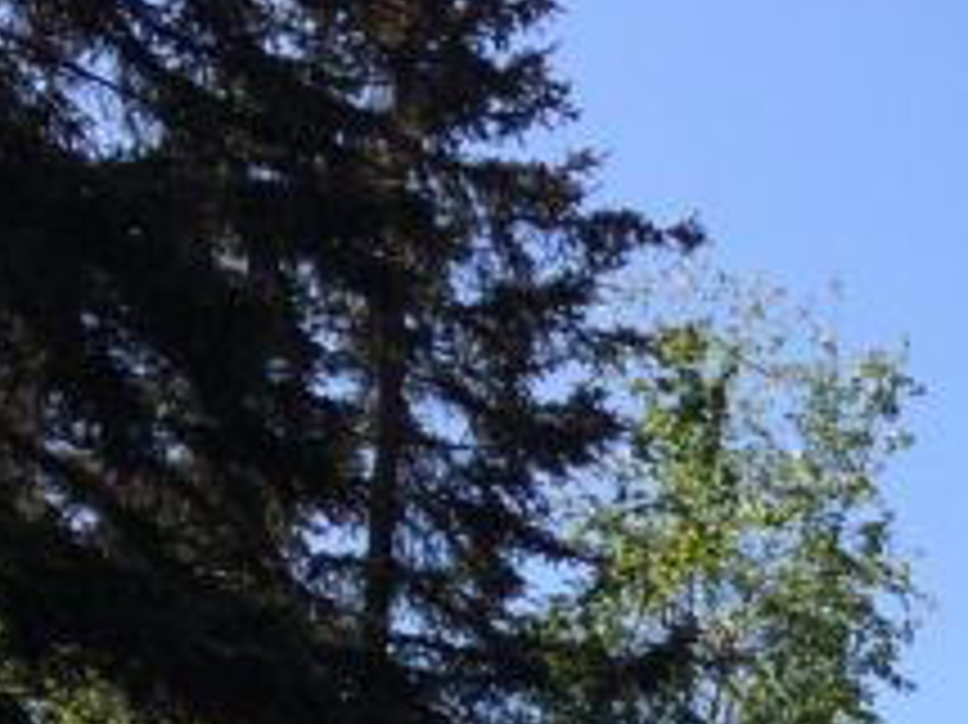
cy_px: 1529
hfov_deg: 12.3
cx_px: 2062
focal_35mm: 138
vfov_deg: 9.8
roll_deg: +2.1
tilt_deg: +8.6
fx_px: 3857
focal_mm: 4.15
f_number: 2.2
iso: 32
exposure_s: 1/2053
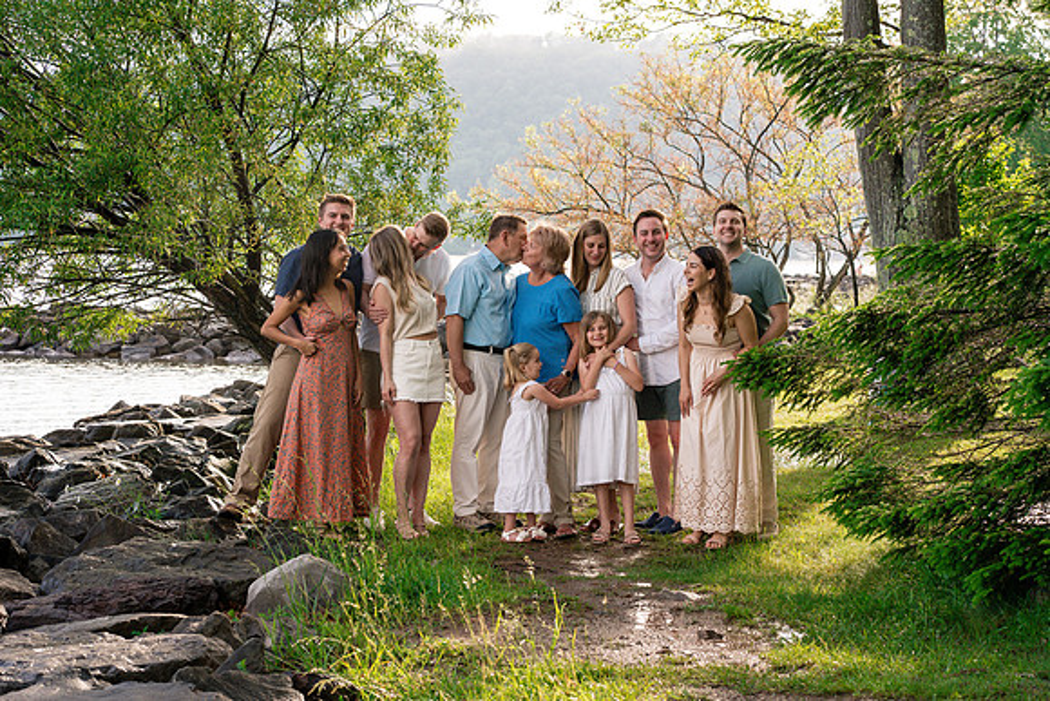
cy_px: 350
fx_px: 2560
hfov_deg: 23.2
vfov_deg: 15.6
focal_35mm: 88
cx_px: 525
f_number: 8
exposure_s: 1/320
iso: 800
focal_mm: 85
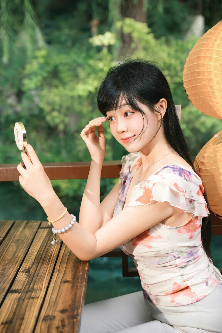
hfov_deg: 20.0
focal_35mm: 68
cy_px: 166
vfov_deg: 29.6
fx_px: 629
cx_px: 111
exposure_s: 1/125
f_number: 4
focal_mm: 68
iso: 500
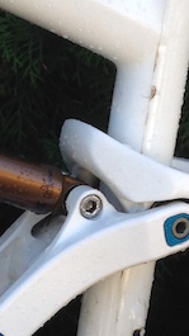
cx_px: 107
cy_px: 283
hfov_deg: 8.7
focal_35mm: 139
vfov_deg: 15.3
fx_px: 1239
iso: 50
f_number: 2.4
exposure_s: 1/159
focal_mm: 4.12
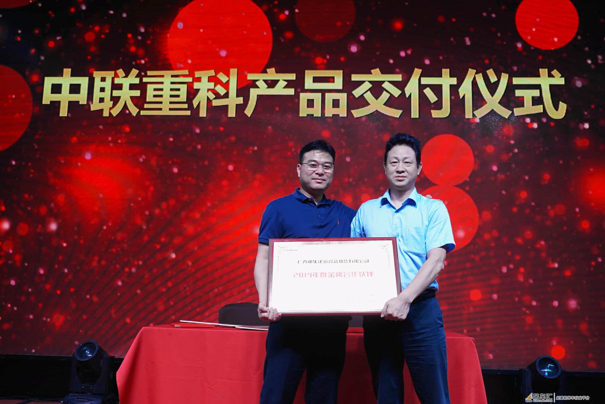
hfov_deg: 53.1
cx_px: 302
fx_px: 605
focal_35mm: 36
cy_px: 202
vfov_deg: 36.9
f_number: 4
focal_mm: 24
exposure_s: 1/100
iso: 200
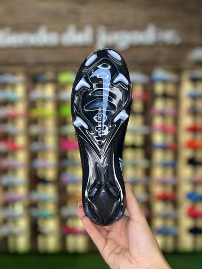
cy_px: 134
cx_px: 101
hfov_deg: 53.1
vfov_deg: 67.3
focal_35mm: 26
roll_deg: -0.5
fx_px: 202
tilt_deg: +0.0
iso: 100
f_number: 1.5
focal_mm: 5.7
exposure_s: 1/121
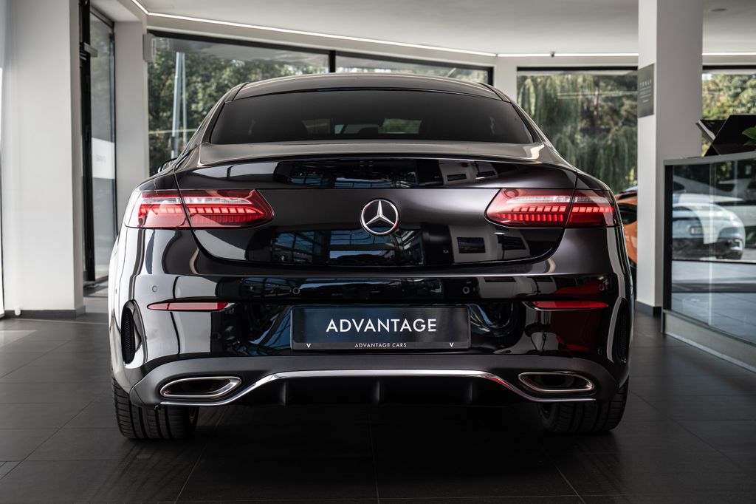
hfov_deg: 33.1
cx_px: 386
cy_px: 263
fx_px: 1270
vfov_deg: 22.4
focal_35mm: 61
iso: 320
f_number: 5.5
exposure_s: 1/125
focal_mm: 56
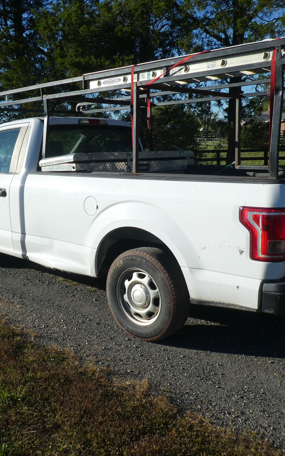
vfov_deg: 52.7
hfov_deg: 34.1
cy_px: 229
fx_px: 460
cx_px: 96
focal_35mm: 37
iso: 80
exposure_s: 1/1000
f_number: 3.3
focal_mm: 4.3
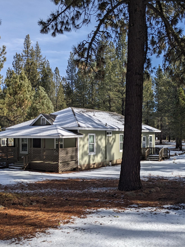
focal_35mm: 37
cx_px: 102
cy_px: 125
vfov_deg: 50.1
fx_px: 264
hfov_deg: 38.6
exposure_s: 1/3906
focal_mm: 4.38
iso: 54
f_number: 1.73
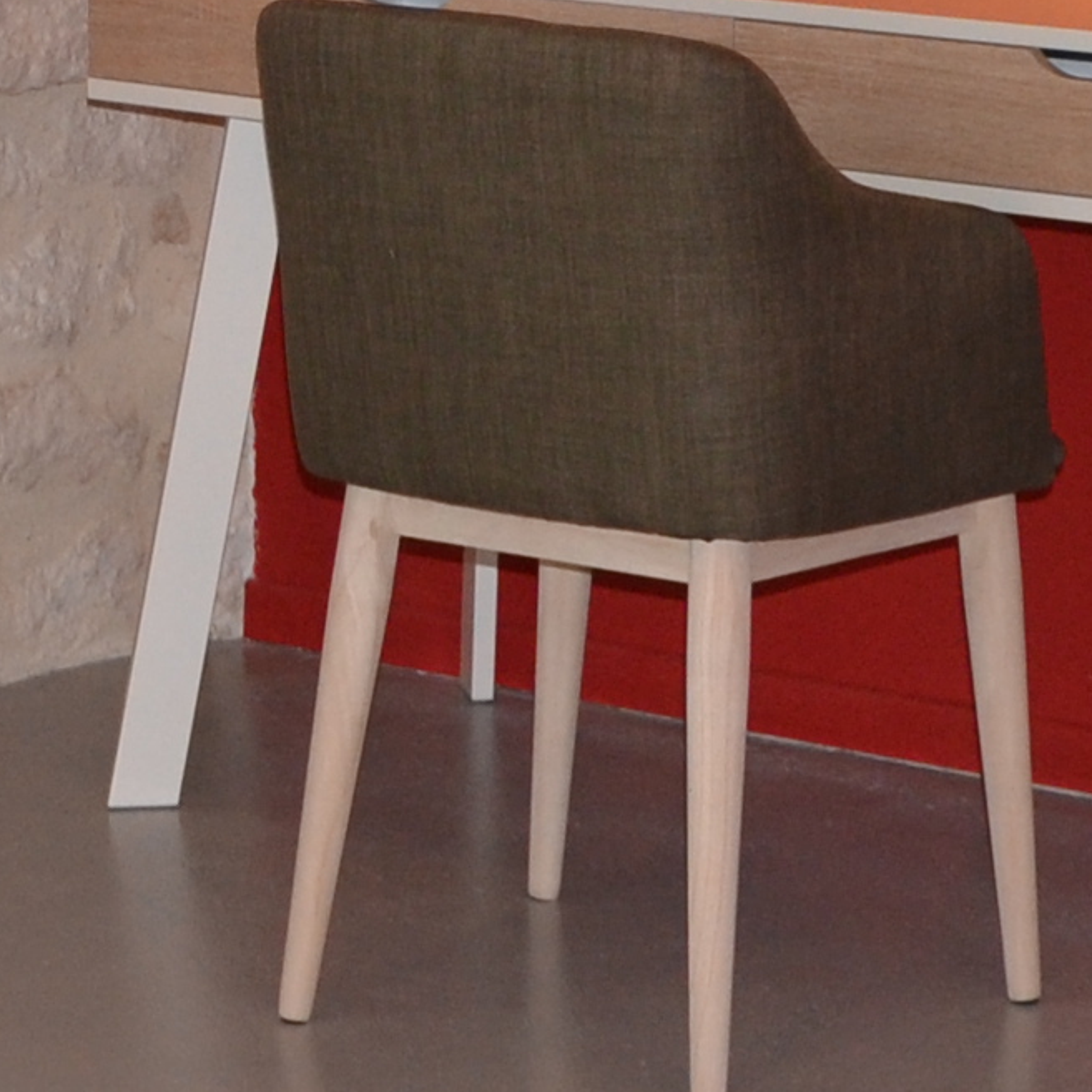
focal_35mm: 161
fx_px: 5746
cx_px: -251
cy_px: -223
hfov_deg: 10.7
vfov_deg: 10.7
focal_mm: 18
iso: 400
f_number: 4
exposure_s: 1/125
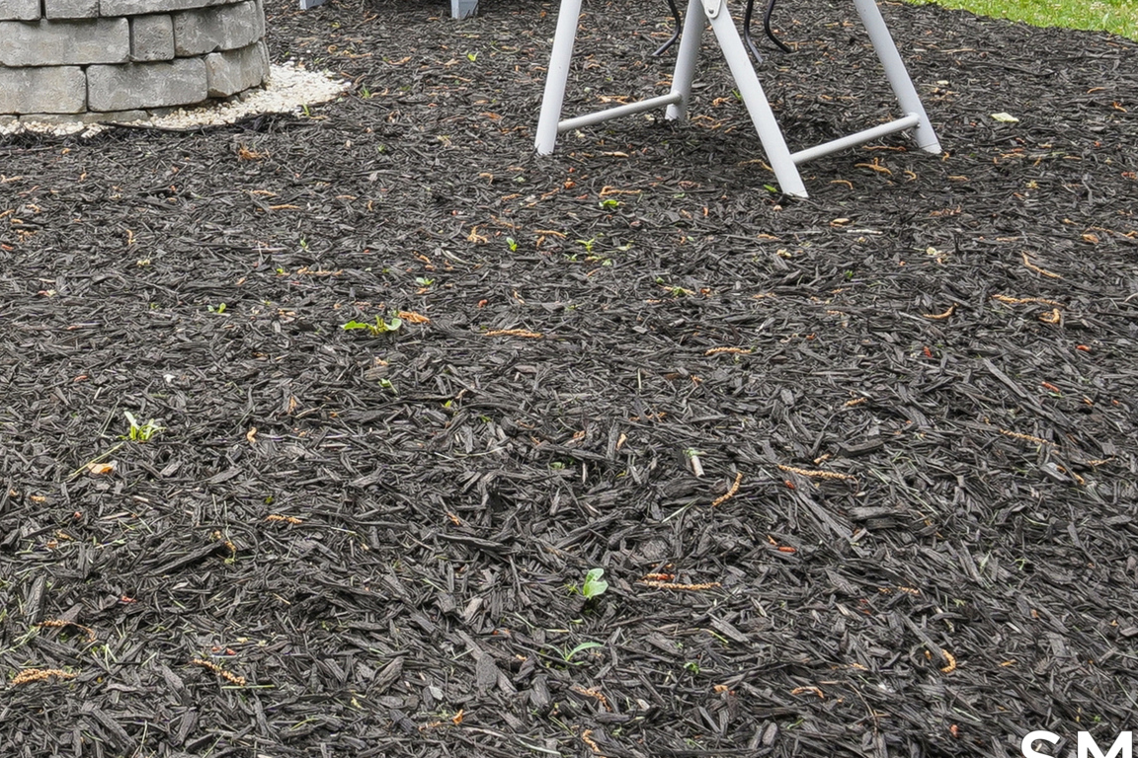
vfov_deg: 19.7
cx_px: -46
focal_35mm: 64
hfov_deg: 29.0
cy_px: -200
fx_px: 2023
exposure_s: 1/10
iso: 400
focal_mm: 24
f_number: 13
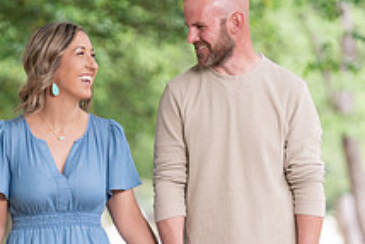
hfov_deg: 4.9
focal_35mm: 421
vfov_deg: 3.3
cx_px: 143
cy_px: 225
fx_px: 4271
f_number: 4
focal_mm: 200
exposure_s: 1/200
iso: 800
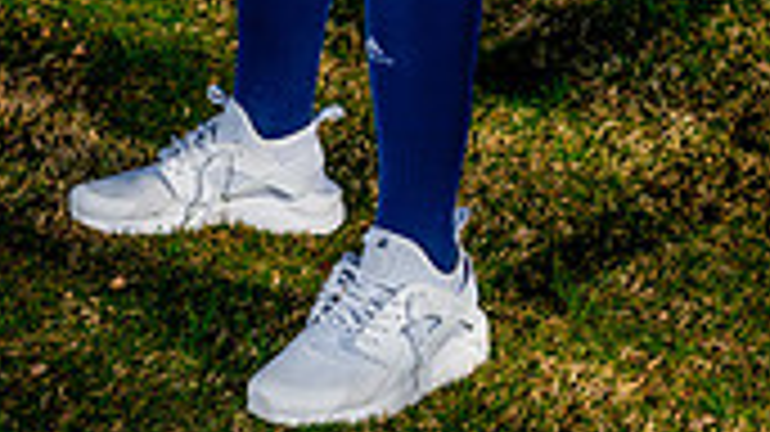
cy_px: -567
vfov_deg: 8.5
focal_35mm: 132
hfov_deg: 16.2
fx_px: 2694
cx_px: 270
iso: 125
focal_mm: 48
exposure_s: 1/200
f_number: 7.1
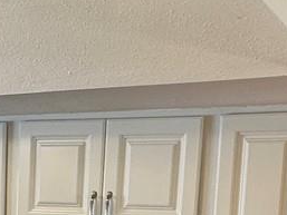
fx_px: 722
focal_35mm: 87
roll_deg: -1.9
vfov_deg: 15.7
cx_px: -12
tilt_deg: -8.5
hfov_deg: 21.5
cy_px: 316
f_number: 2.2
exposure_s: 1/60
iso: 160
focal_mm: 2.22
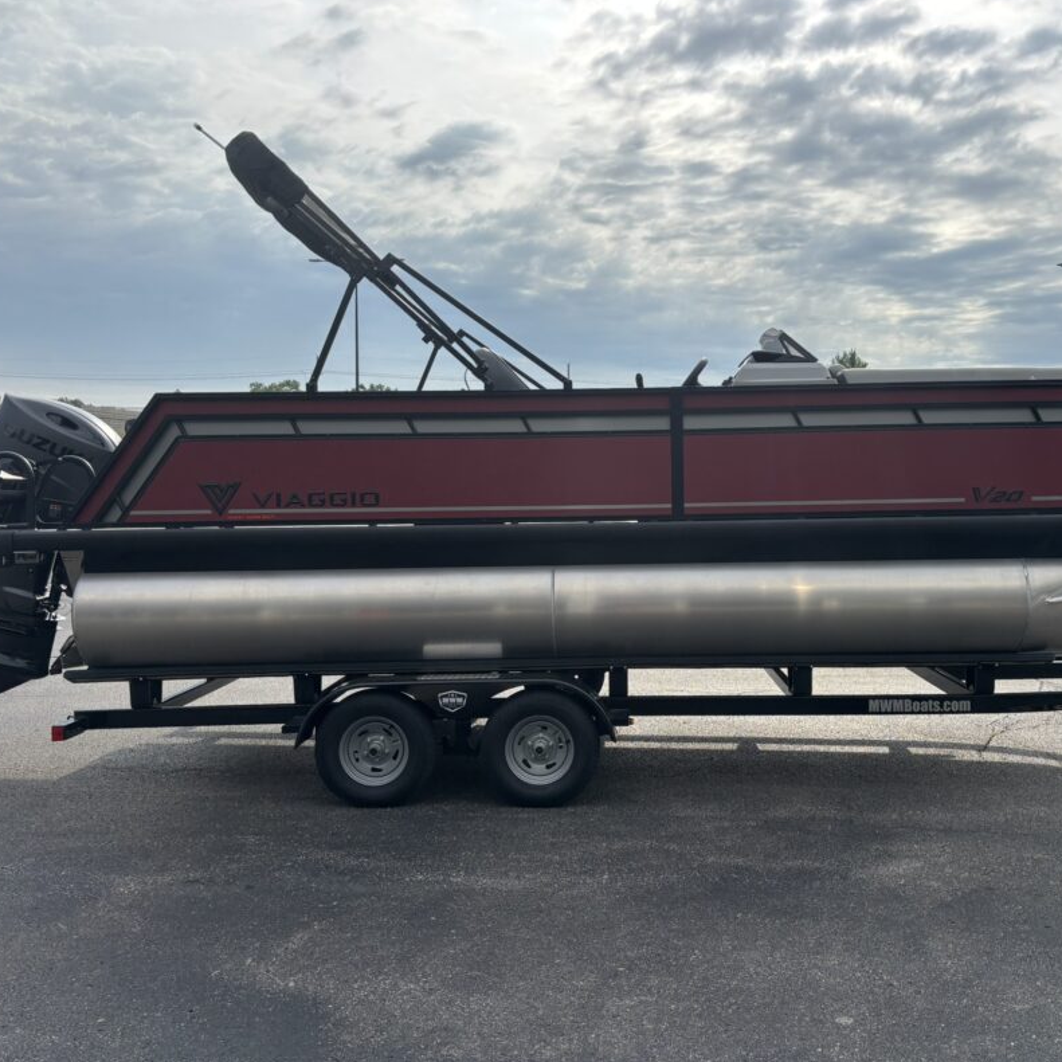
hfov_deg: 52.3
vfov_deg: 52.5
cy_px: 530
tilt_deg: -2.6
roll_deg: +0.1
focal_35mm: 31
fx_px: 1076
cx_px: 612
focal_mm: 5.96
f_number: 1.6
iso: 50
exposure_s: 1/4082
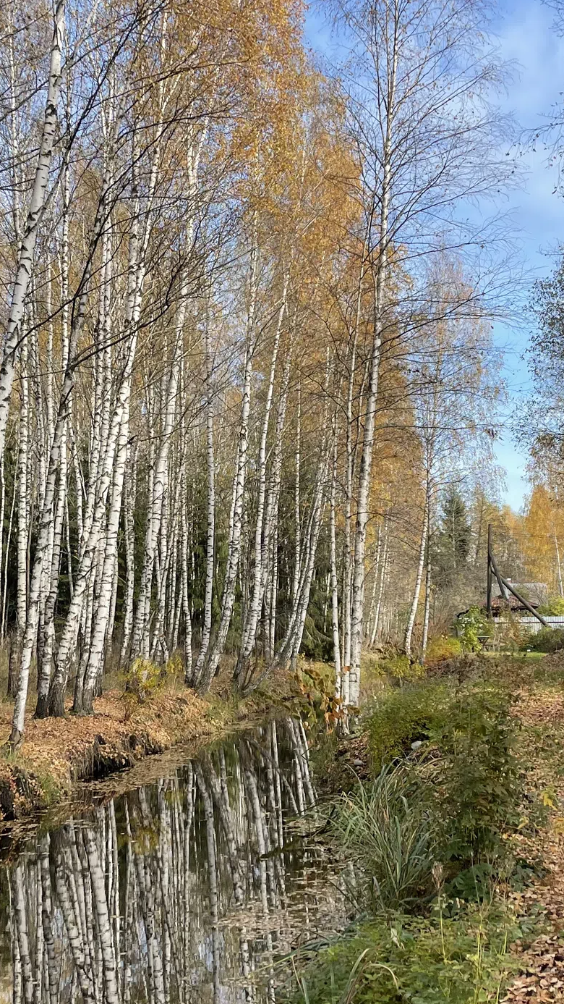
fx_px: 1303
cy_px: 460
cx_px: 286
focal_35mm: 49
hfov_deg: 24.4
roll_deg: +1.0
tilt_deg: +9.8
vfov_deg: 42.1
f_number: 1.6
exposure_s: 1/1164
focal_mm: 5.1
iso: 32
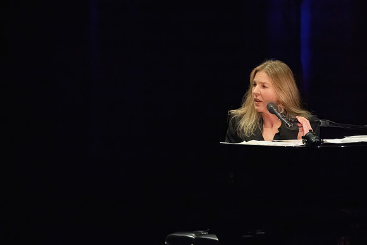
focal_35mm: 454
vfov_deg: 3.0
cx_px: 232
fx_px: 4632
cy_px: 147
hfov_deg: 4.5
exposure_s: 1/320
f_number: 8
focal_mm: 358
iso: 25600
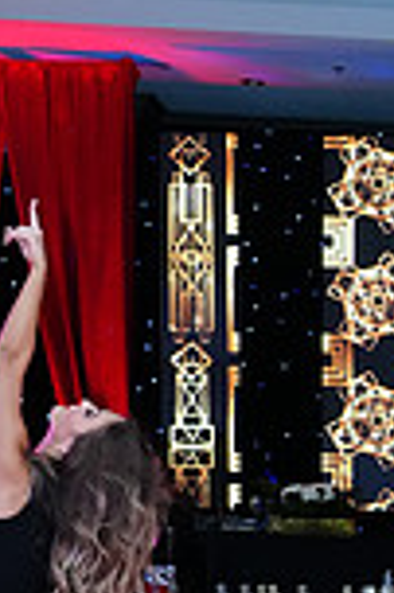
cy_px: 607
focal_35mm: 126
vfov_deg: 15.9
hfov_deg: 9.7
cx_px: 901
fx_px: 2073
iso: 3200
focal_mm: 33
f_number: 4.5
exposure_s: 1/250
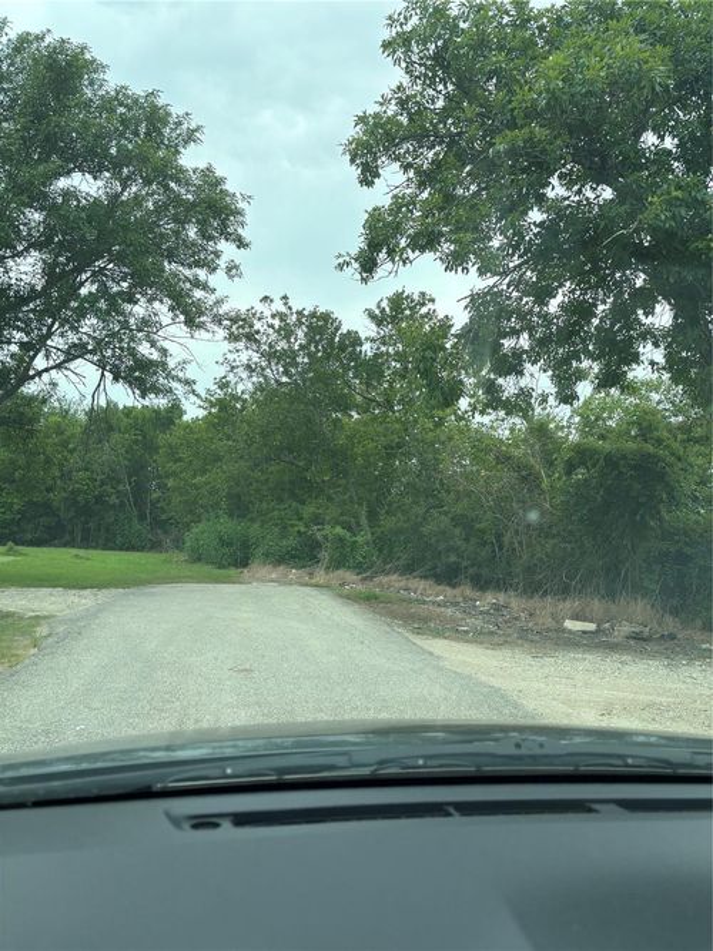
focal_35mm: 26
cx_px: 356
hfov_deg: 53.0
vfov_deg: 67.3
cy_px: 476
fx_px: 714
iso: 50
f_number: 1.6
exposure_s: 1/1667
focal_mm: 5.96
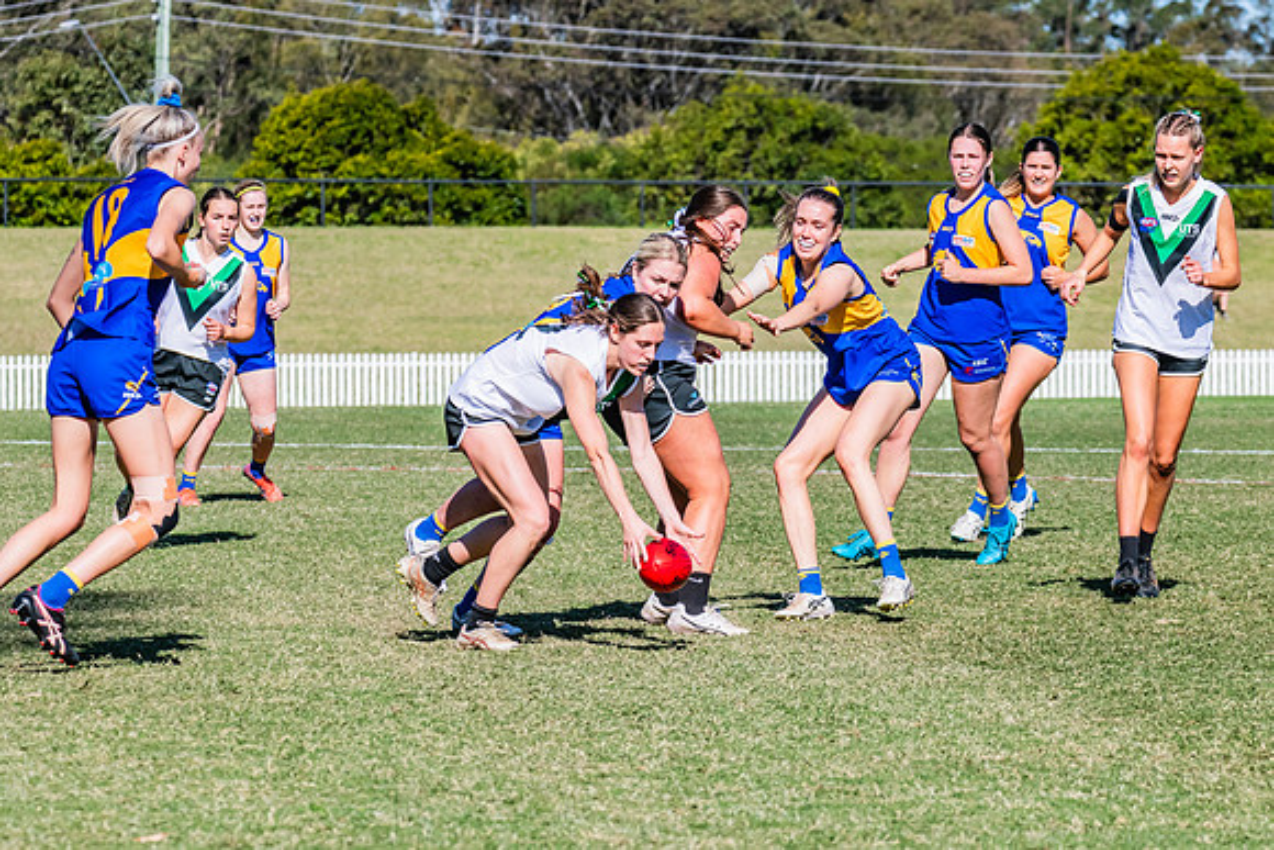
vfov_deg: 5.1
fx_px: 9588
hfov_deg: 7.6
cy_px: 465
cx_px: 771
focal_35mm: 271
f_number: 13
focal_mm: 220
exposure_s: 1/1250
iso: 640
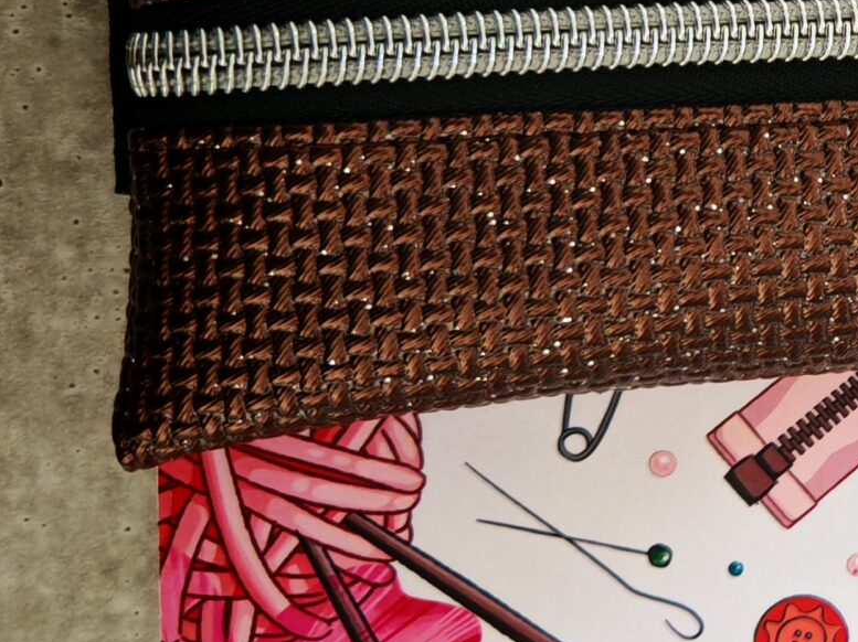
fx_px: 2205
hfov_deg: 19.5
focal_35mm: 89
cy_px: 12
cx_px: 1236
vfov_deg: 16.3
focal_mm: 6.67
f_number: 1.9
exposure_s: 1/60
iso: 800
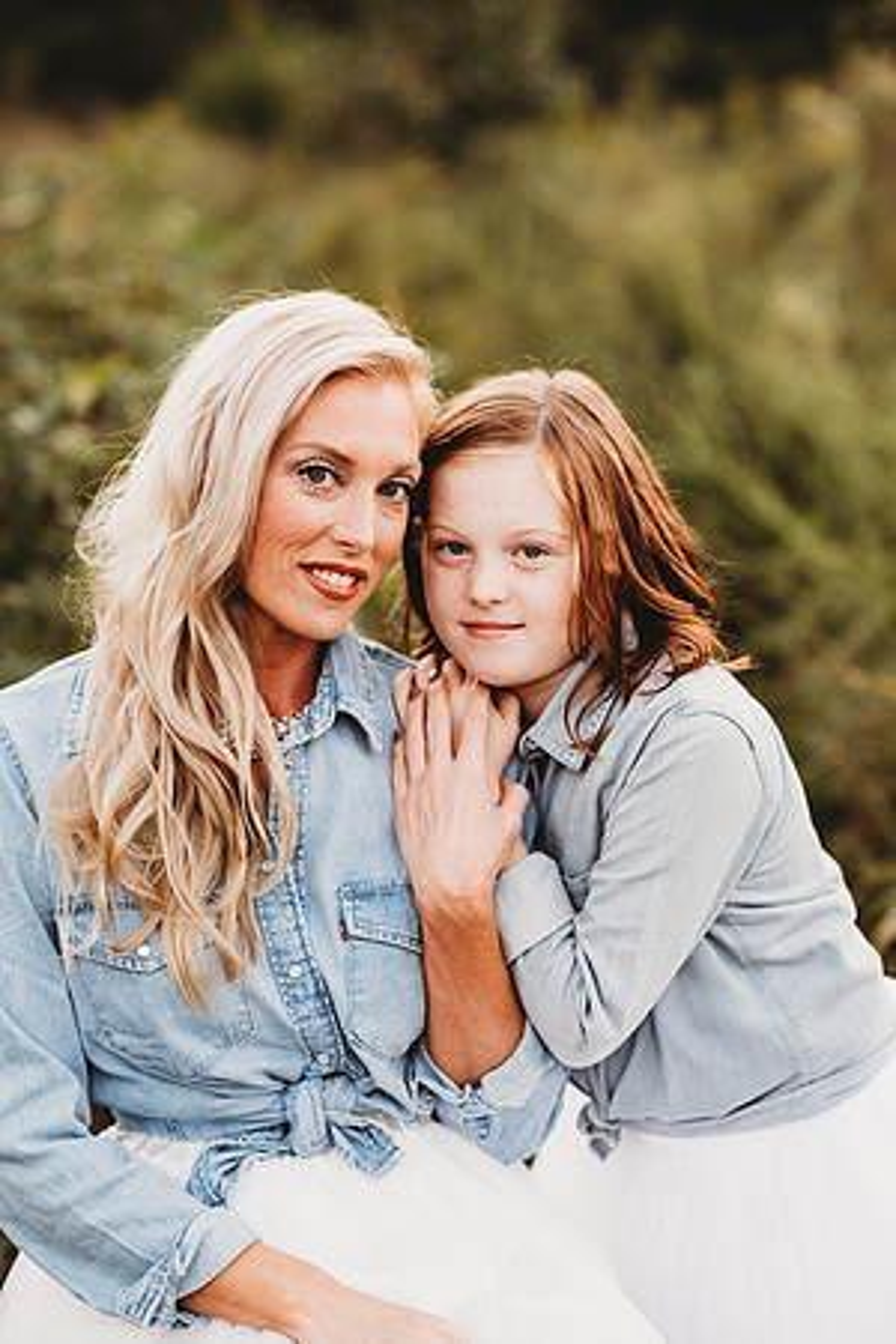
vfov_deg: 23.9
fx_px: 3173
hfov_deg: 16.1
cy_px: 672
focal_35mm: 85
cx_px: 448
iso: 125
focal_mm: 85
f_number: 2.2
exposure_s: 1/200
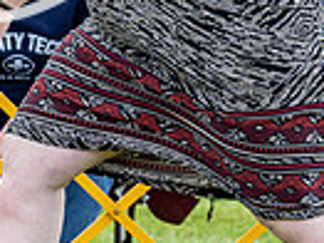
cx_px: 512
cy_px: 84
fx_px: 8828
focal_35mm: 944
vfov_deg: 1.6
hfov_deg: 2.1
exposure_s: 1/640
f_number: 4
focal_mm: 158
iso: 400
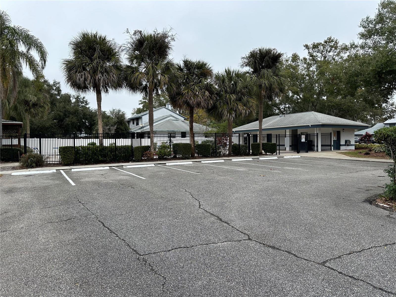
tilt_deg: +0.3
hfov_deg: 71.6
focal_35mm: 24
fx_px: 275
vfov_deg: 56.8
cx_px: 198
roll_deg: +0.3
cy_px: 148
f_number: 1.78
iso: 80
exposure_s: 1/650
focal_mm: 6.86
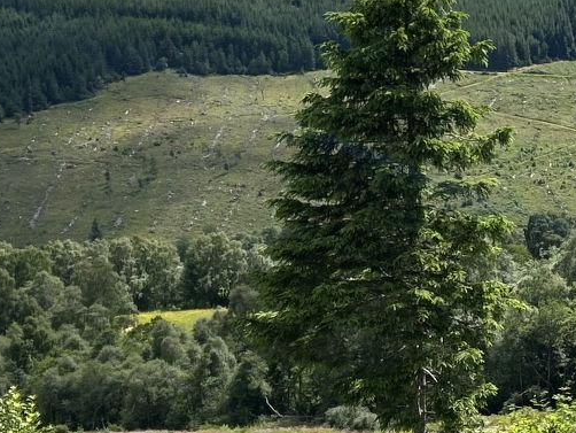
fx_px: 1765
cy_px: 100
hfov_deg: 17.5
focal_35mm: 106
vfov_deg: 13.9
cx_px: 717
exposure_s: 1/3571
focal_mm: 5.7
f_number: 1.5
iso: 50
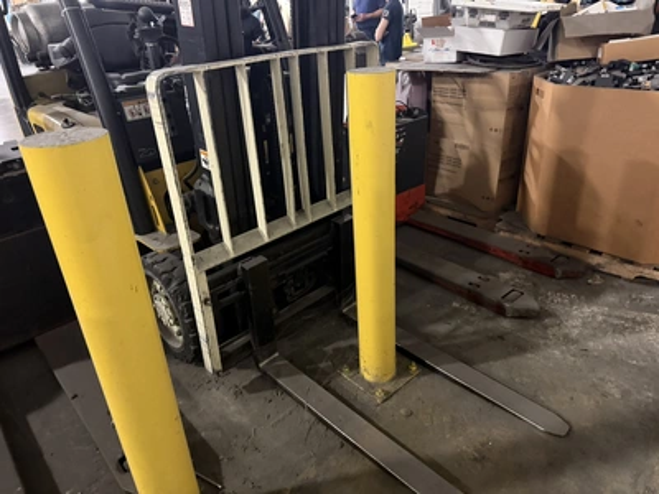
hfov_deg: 71.6
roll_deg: +2.2
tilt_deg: -23.4
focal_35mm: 24
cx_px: 330
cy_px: 247
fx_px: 457
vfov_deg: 56.8
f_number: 1.78
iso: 1000
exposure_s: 1/30
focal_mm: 6.76
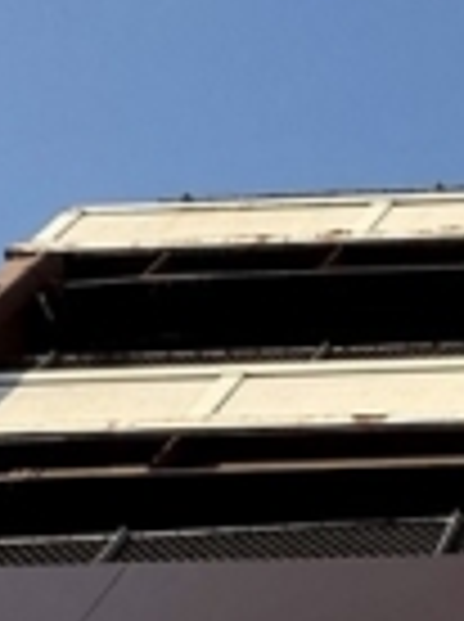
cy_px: 1566
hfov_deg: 11.4
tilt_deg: +38.5
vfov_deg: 13.2
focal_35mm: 104
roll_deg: -1.2
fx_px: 1864
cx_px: 1162
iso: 40
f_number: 2.2
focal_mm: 2.22
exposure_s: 1/779
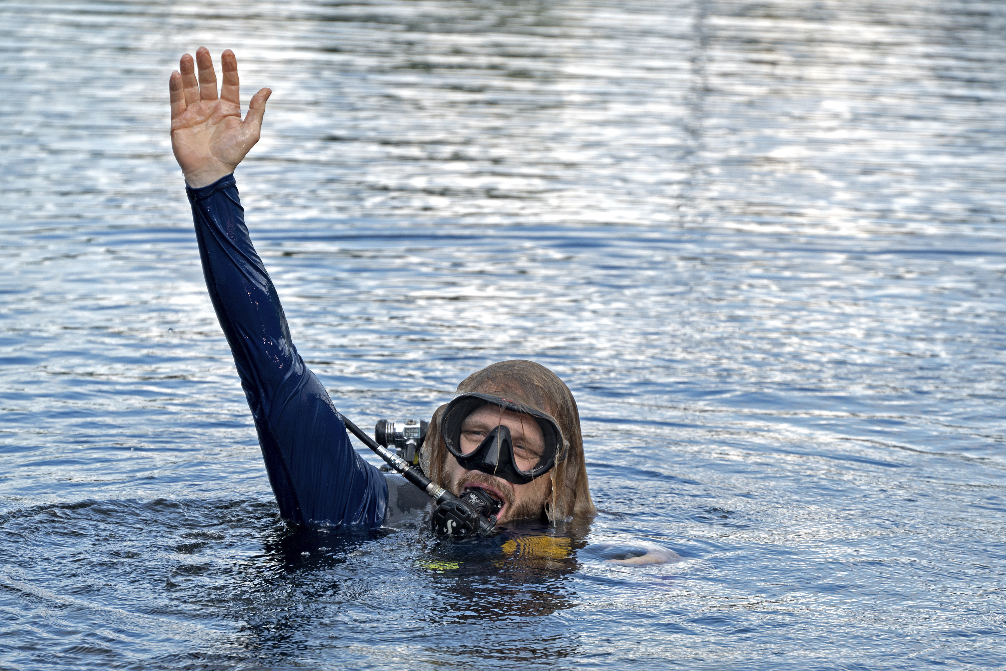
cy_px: 336
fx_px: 4191
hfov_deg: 13.7
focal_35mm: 150
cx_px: 503
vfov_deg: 9.1
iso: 180
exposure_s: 1/640
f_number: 6.3
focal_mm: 150
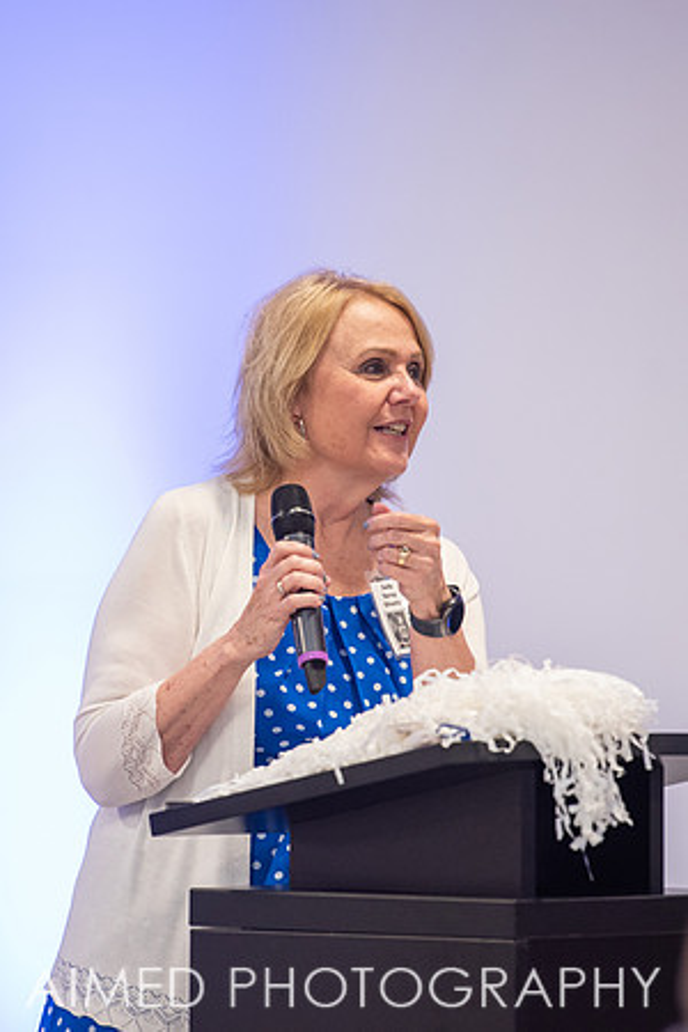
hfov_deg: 4.6
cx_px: 294
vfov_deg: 6.9
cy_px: 516
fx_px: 8592
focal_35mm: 300
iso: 1000
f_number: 3.5
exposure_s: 1/200
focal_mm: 200
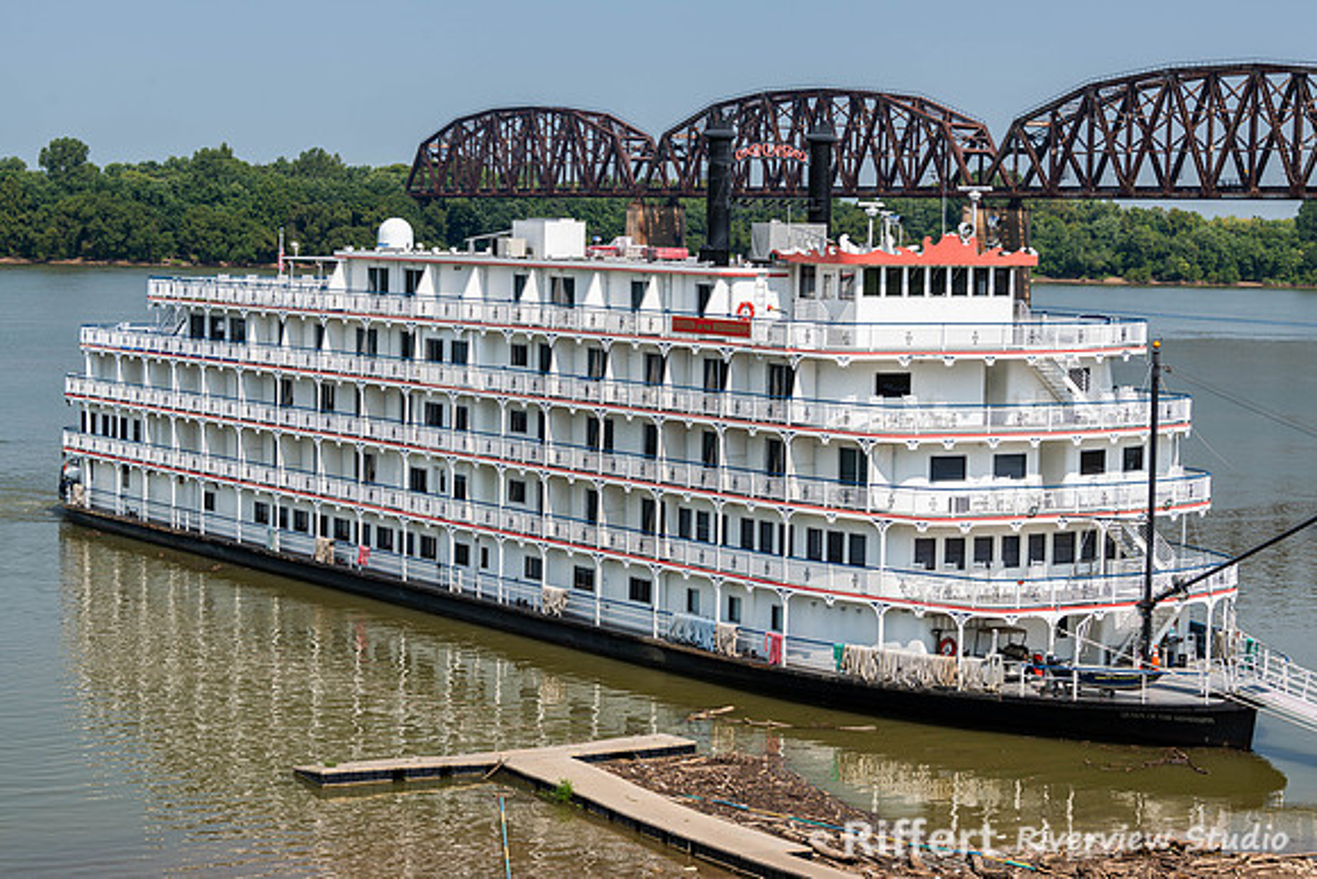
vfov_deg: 18.7
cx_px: 658
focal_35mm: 73
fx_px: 2672
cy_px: 440
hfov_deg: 27.7
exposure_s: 1/160
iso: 64
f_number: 8
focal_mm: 68
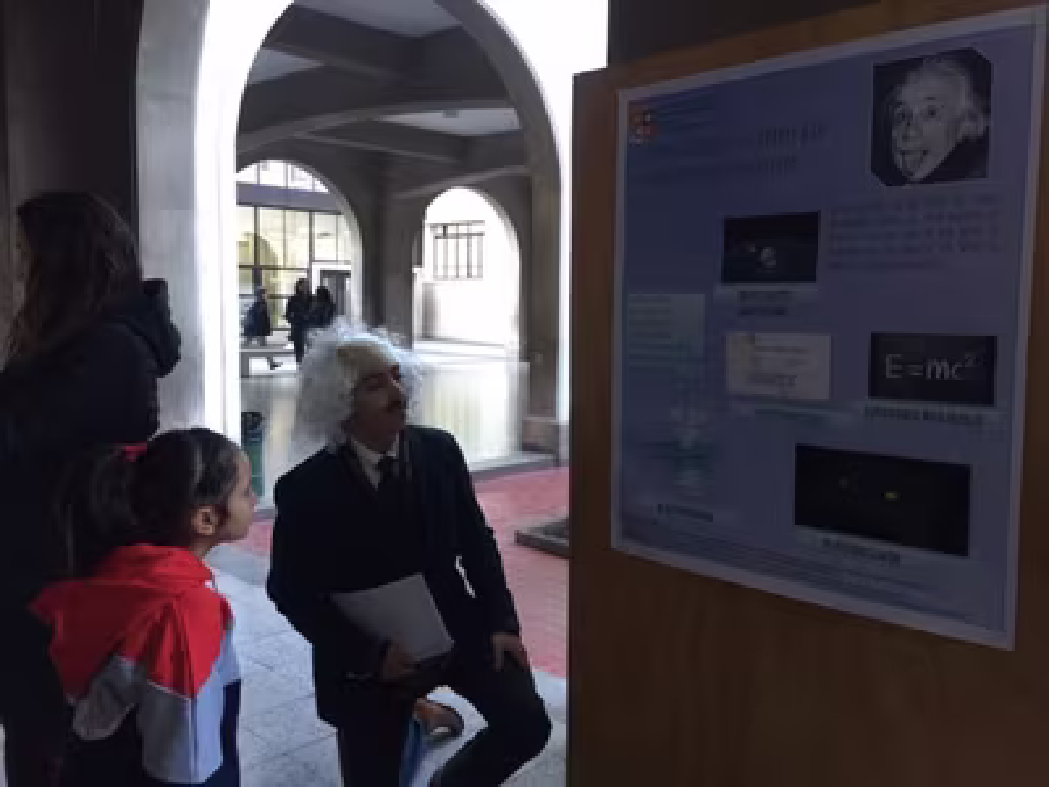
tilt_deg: -5.0
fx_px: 879
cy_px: 394
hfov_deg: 61.7
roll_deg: -1.0
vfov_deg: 48.2
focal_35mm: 29
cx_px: 524
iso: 125
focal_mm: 4.15
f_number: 2.2
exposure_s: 1/17
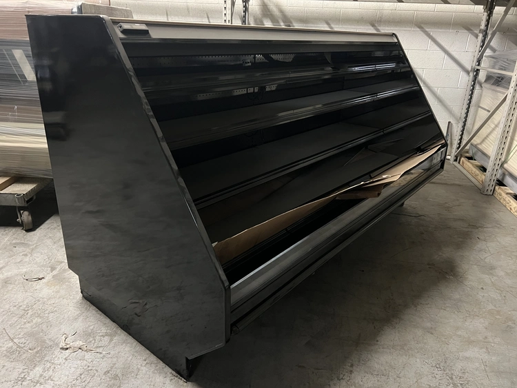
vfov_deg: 53.1
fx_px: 388
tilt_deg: -22.3
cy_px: 194
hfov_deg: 67.3
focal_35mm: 26
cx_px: 258
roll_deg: -1.6
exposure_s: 1/30
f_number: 1.5
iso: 800
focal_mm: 5.7
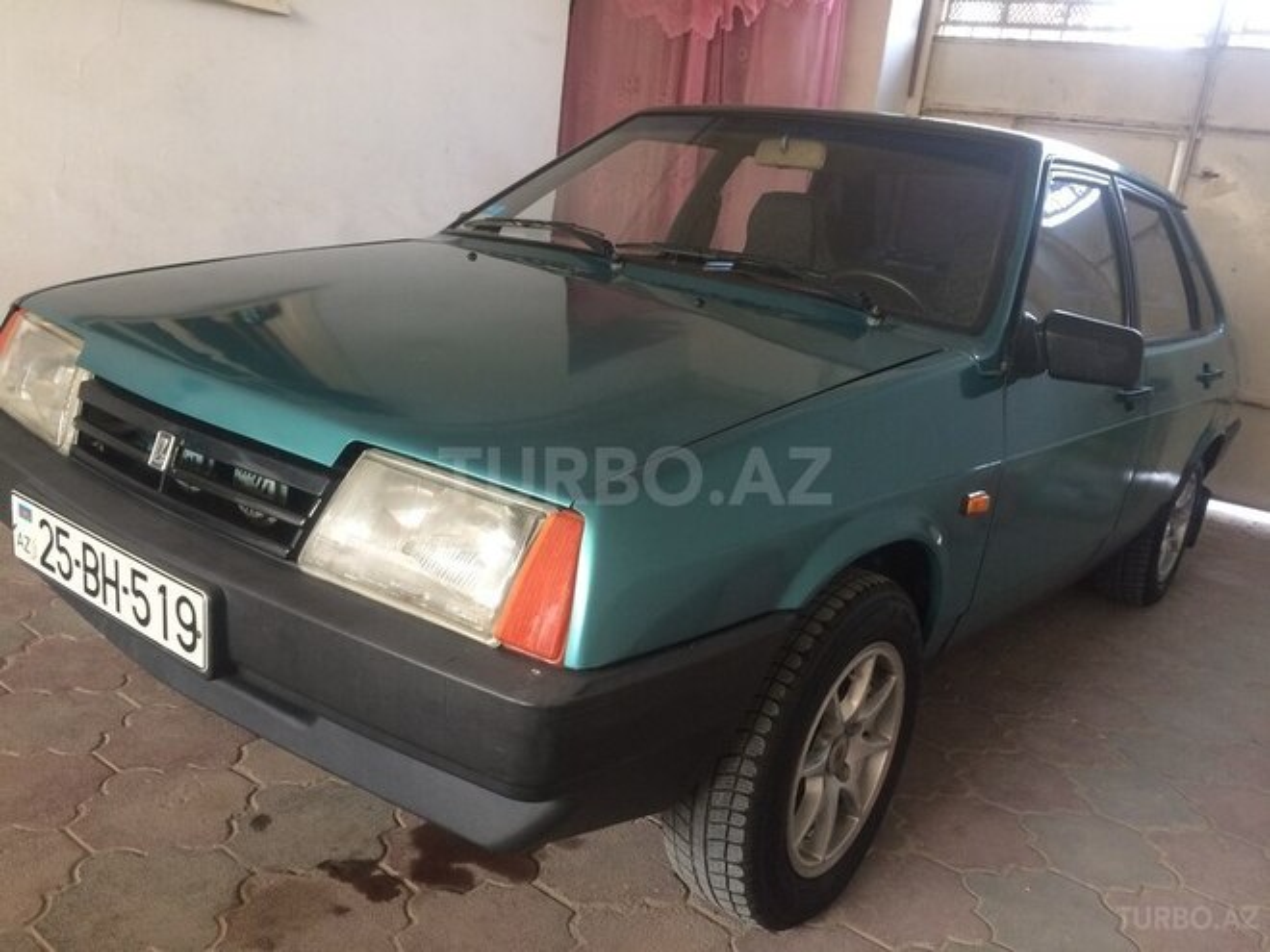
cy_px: 476
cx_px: 635
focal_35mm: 29
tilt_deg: -15.4
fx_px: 1064
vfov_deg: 48.2
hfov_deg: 61.7
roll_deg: -5.4
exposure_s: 1/33
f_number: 2.2
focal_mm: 4.15
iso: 125
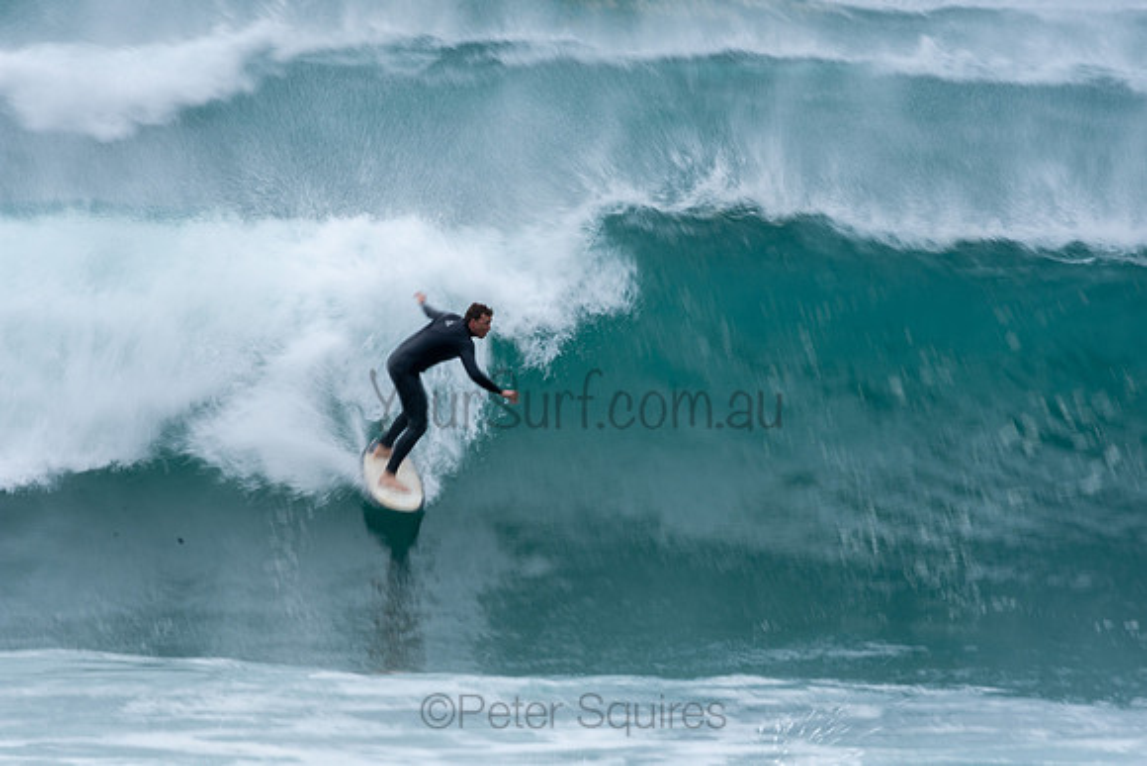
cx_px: 574
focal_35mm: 750
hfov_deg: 2.7
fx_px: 23900
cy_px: 383
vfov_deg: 1.8
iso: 100
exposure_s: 1/25
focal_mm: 500
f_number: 22
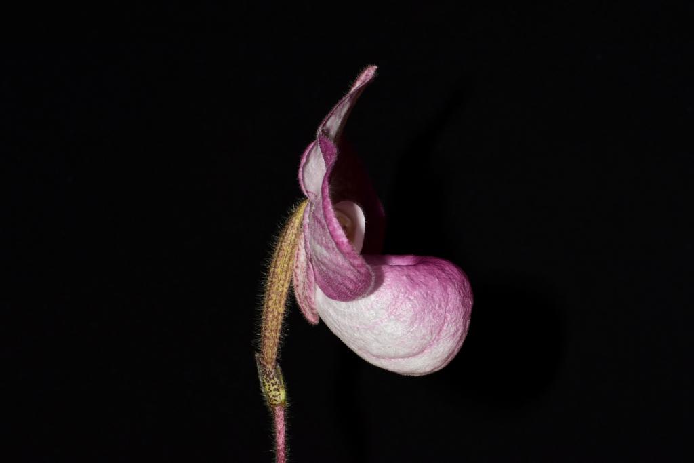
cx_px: 347
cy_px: 232
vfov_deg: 13.0
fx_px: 2024
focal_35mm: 105
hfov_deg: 19.5
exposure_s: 1/60
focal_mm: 105
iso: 400
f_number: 18
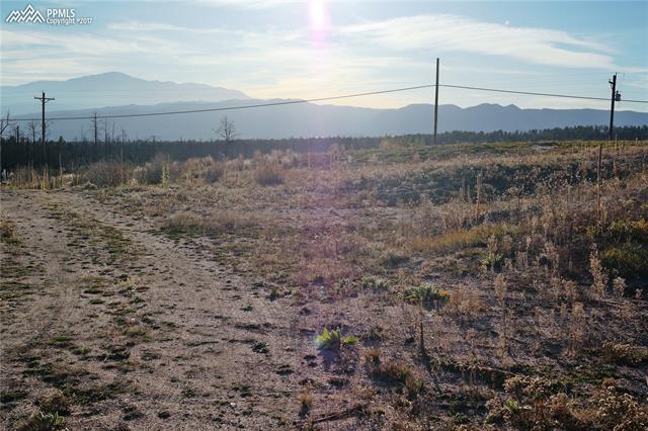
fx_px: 828
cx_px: 324
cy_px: 216
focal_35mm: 46
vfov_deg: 29.2
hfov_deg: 42.8
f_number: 8
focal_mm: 30
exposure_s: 1/400
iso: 100
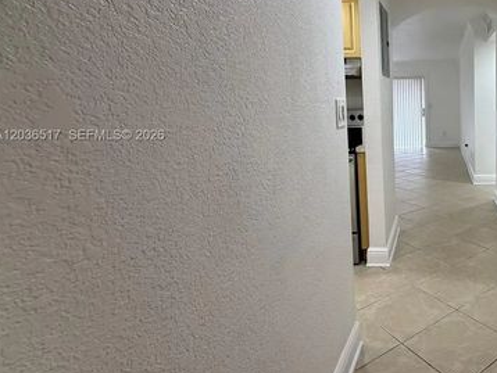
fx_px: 359
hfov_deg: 60.2
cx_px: 436
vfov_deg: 54.2
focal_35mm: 25
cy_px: 136
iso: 160
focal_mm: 2.22
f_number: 2.2
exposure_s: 1/120
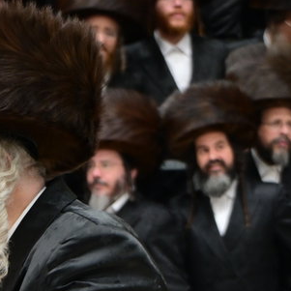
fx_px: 2635
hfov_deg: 6.3
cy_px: 178
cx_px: -120
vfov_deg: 6.3
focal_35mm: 277
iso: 1000
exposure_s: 1/100
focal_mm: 70
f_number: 6
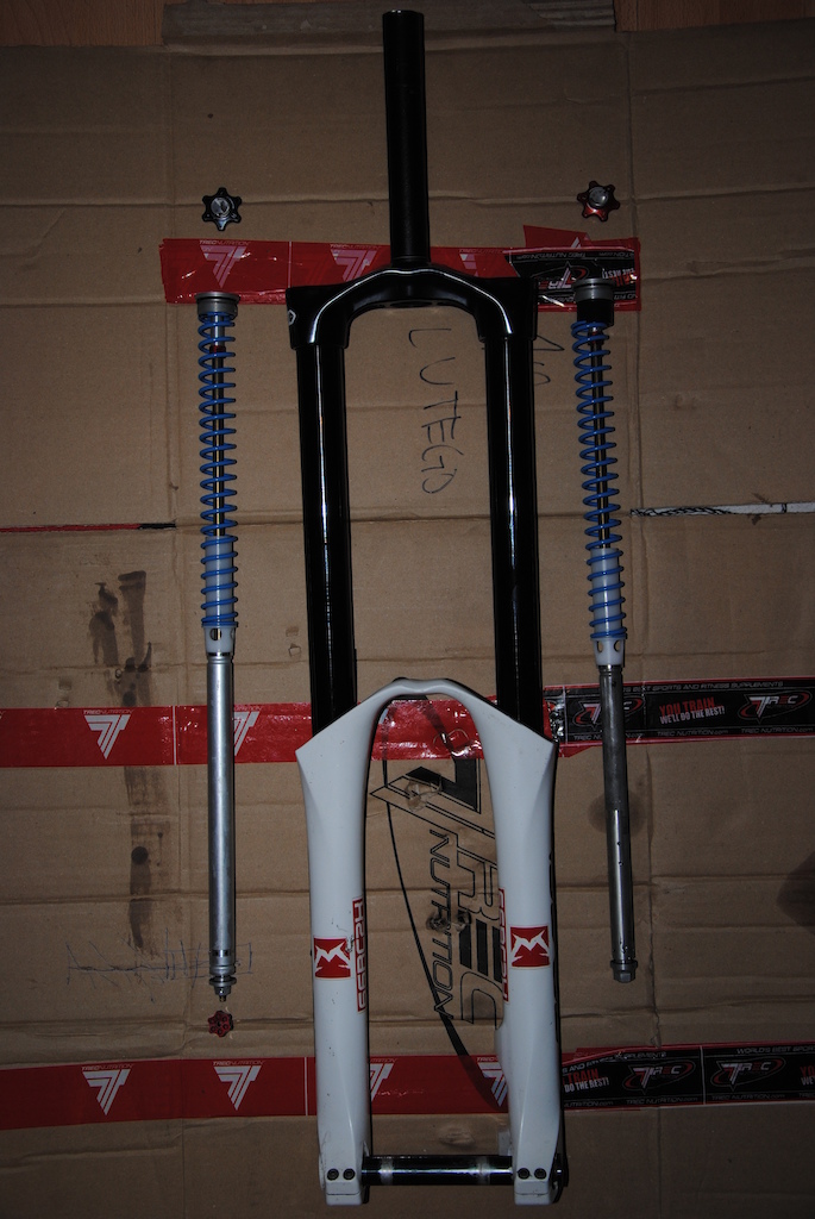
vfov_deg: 46.4
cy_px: 610
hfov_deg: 32.0
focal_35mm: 42
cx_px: 408
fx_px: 1423
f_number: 4
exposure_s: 1/60
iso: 200
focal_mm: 28
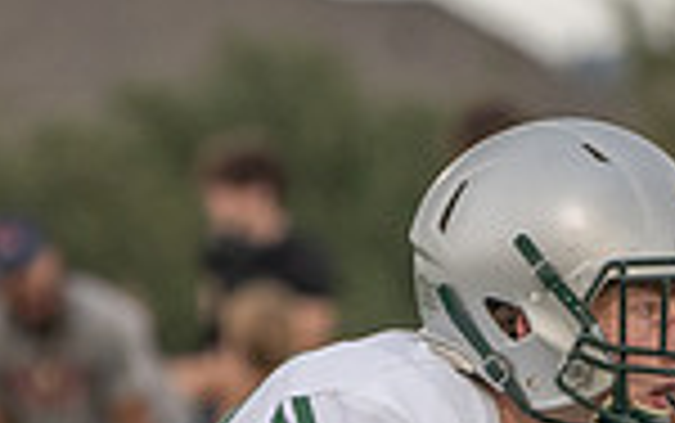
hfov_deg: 1.6
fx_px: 23933
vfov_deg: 1.0
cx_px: 346
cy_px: 800
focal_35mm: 1300
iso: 1250
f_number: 5.6
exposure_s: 1/1000
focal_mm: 259
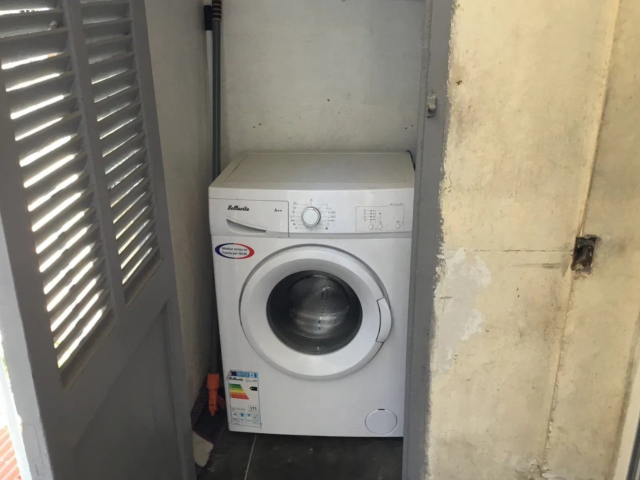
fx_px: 592
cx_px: 326
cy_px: 234
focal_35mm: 32
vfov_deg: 44.2
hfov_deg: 56.8
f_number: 2.4
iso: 32
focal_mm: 3.3
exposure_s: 1/33
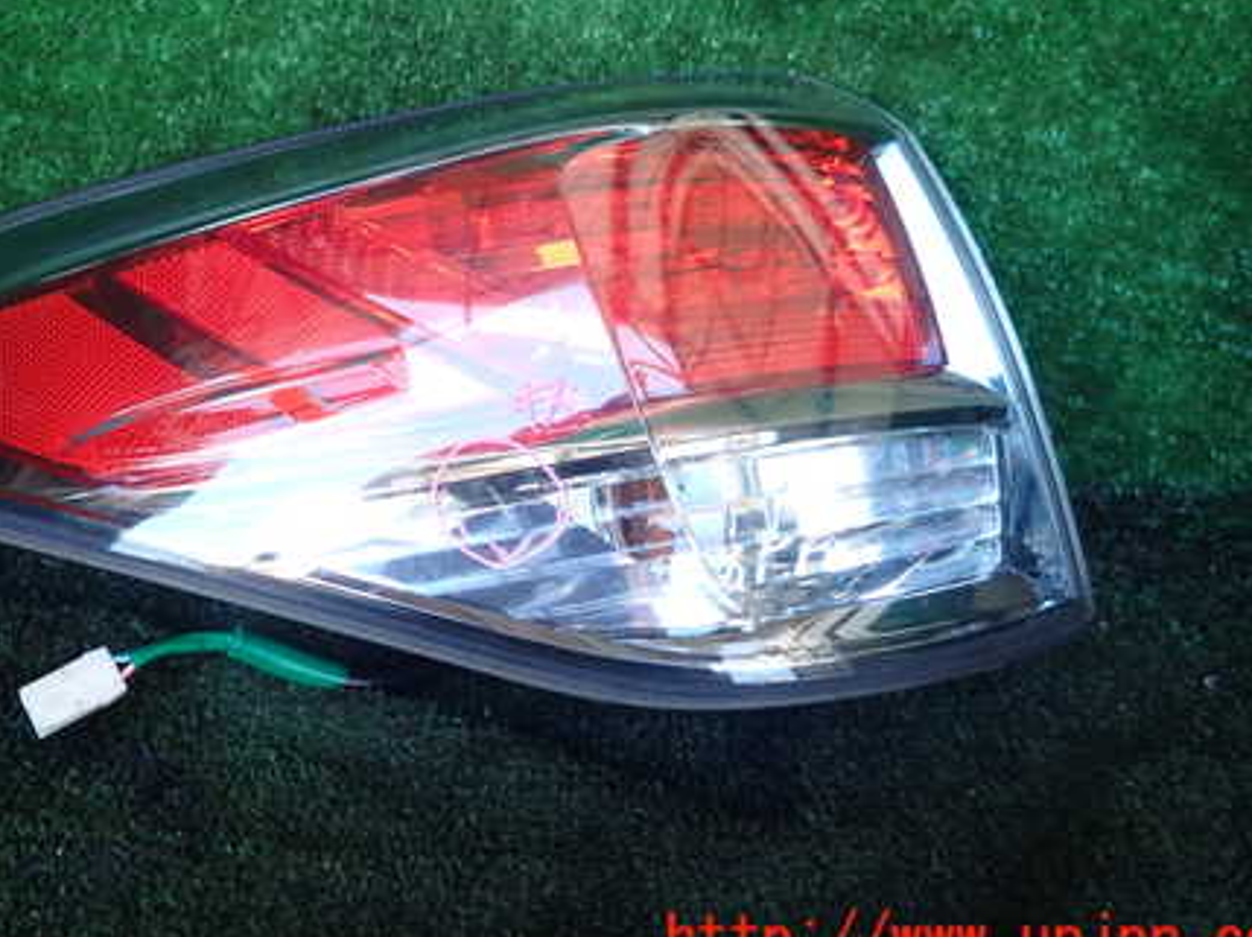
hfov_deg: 52.0
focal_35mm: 35
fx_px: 1265
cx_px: 449
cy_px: 321
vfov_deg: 40.2
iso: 125
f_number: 2
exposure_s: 1/60
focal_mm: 4.5
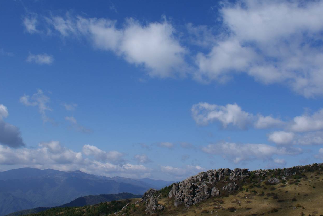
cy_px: 92
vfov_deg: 34.2
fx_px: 350
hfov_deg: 49.5
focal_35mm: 39
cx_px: 154
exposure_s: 1/320
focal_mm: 20
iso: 100
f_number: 10
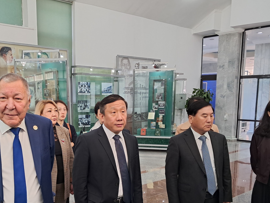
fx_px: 312
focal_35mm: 40
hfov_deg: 46.5
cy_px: 145
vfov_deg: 35.4
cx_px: 108
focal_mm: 4
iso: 320
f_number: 1.8
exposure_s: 1/50
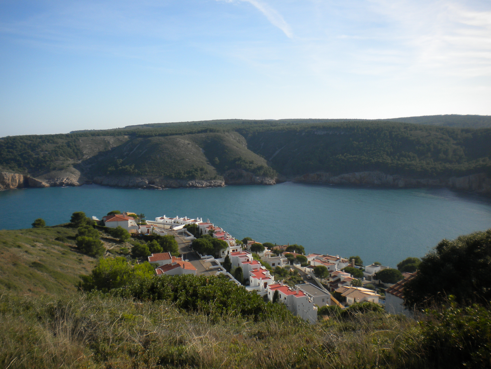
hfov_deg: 52.6
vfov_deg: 40.7
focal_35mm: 35
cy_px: 184
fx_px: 496
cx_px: 246
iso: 80
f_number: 4.6
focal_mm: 6.3
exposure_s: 1/661
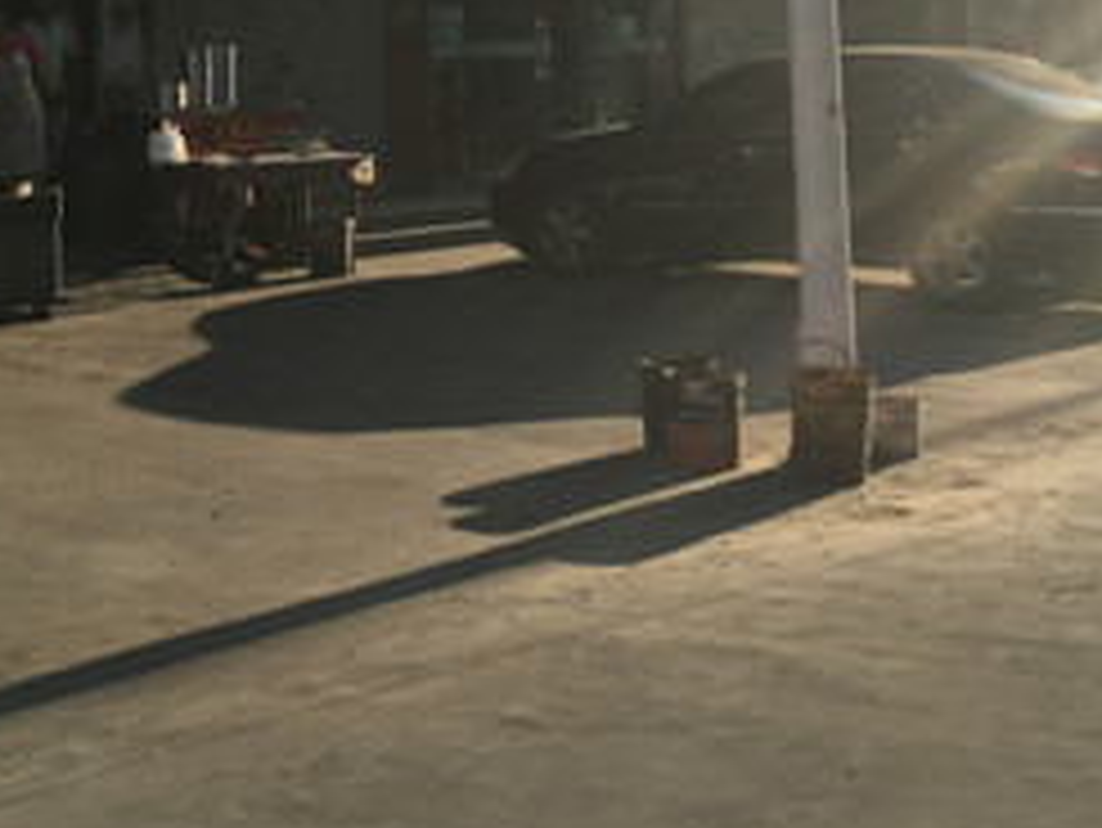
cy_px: -148
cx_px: 517
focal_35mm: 71
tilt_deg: +5.2
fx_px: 2261
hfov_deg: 27.4
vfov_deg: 19.6
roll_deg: +3.7
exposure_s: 1/1399
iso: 25
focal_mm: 4.15
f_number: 2.2
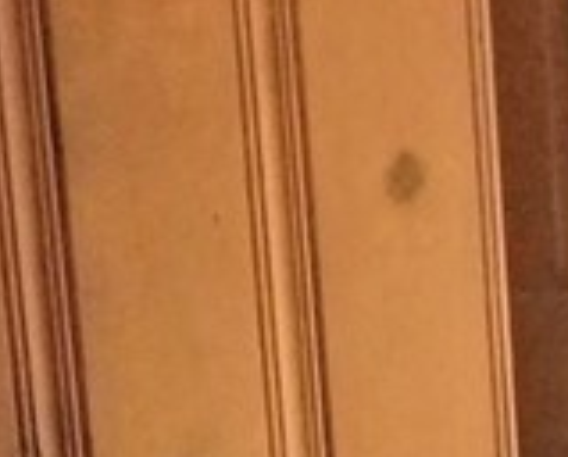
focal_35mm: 163
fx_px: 2747
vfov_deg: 9.1
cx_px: 1068
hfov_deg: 10.9
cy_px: -389
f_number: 1.7
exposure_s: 1/10
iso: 800
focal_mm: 4.25
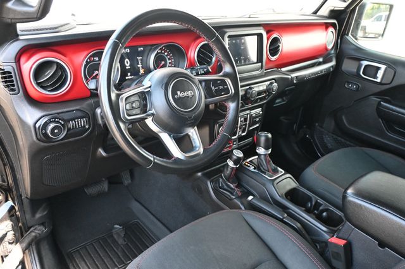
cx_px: 202
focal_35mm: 29
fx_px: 329
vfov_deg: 44.6
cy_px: 134
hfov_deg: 63.2
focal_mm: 19.5
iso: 1400
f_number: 3.8
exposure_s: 1/125
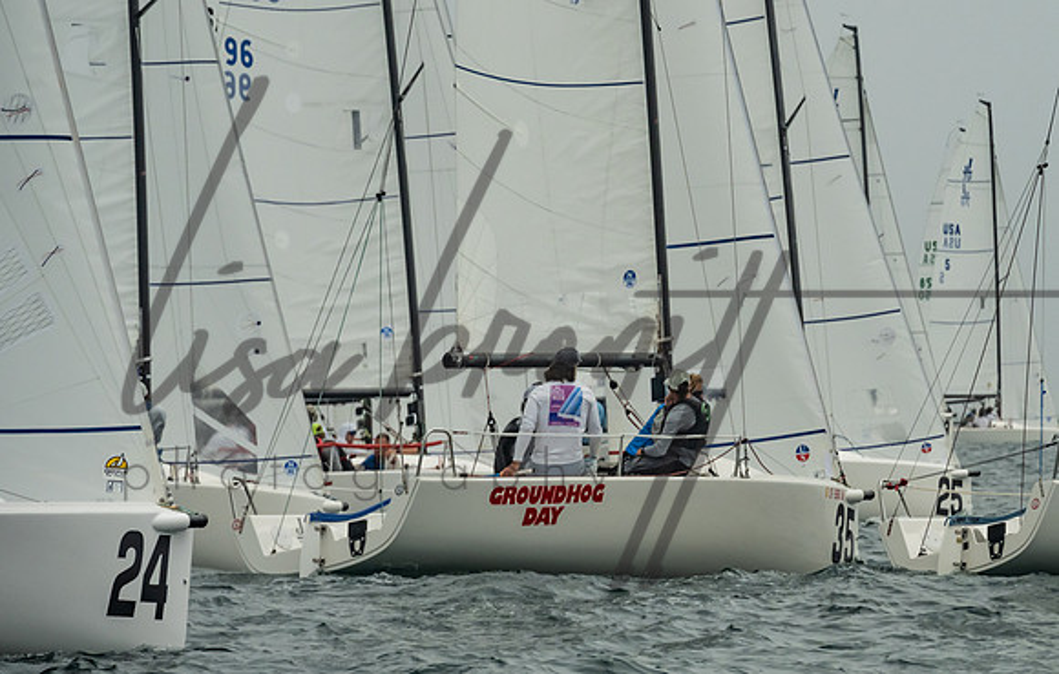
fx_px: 8452
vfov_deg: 4.6
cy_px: 247
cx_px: 670
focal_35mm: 291
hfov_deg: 7.2
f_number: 9
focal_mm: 200
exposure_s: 1/3200
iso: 800
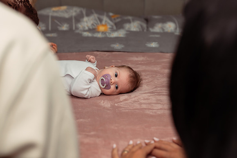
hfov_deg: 36.6
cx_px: 113
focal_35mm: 54
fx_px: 359
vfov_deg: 24.8
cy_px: 78
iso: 400
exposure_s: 1/250
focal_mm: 46
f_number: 3.2
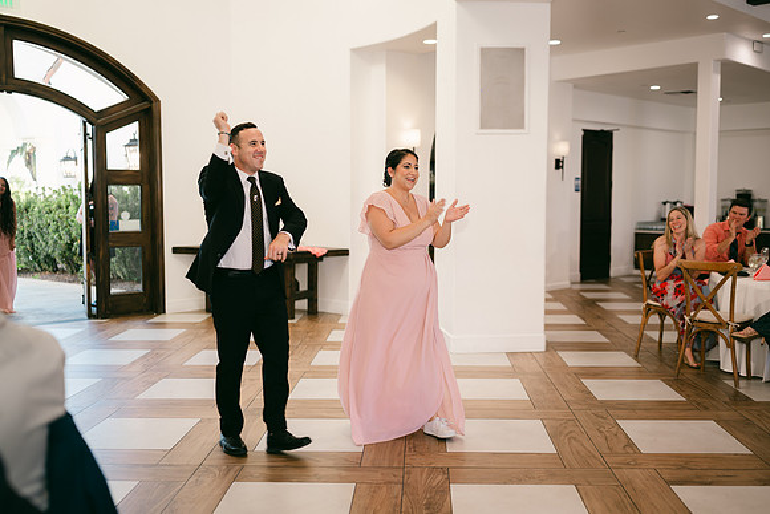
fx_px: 786
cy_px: 257
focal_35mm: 37
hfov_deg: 52.2
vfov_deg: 36.2
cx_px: 396
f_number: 1.4
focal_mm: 35
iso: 100
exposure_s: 1/125
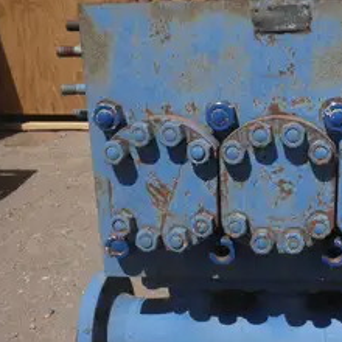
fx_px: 503
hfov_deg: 36.2
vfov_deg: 37.4
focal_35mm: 45
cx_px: 278
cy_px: 205
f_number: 8.5
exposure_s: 1/200
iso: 64
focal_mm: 5
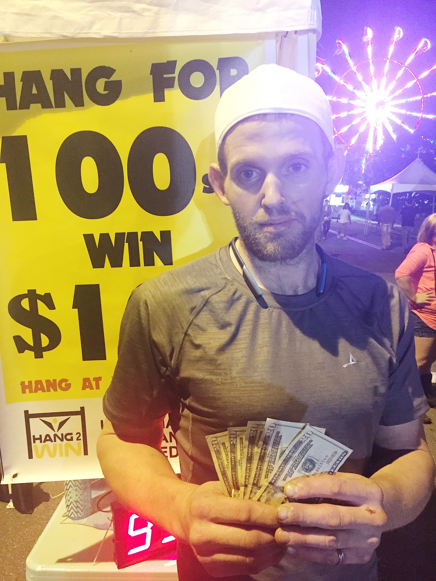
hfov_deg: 48.2
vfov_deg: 61.7
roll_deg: -0.6
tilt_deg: -8.5
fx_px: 487
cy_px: 290
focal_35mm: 29
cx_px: 218
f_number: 2.2
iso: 400
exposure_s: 1/15
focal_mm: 4.15
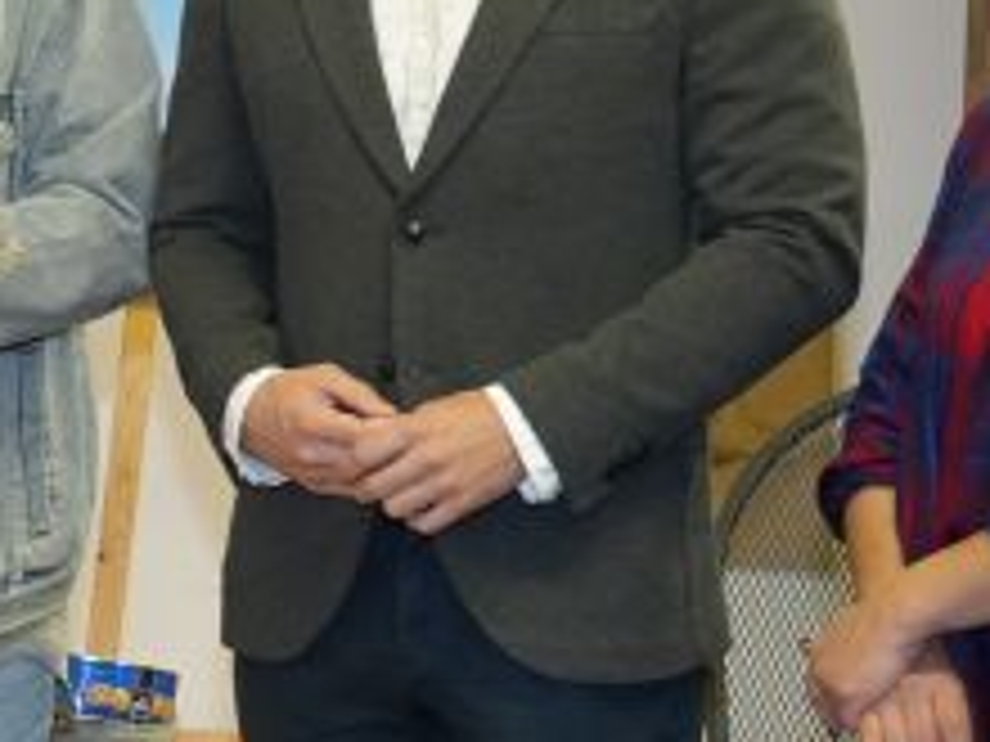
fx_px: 4347
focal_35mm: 152
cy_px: 380
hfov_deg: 12.0
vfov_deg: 9.8
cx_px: -760
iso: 4000
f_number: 4
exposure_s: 1/160
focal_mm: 34
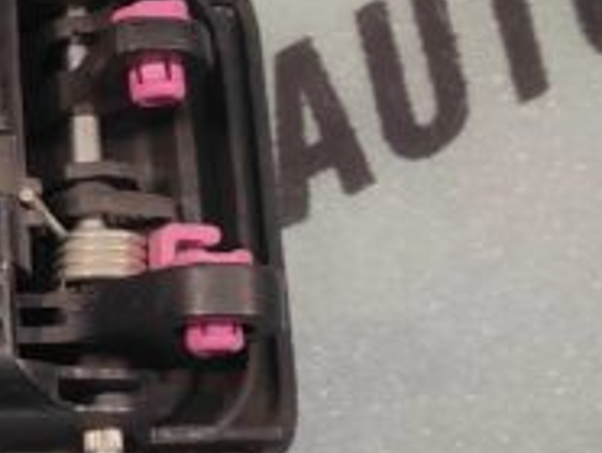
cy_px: 134
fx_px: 1219
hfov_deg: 23.8
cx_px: -217
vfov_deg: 20.9
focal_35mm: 70
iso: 94
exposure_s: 1/33
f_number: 1.79
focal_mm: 4.74
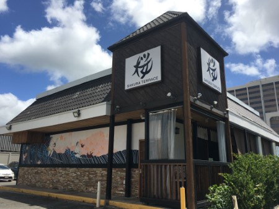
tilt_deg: +14.6
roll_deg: -1.1
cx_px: 140
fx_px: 234
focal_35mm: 29
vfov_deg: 48.3
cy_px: 104
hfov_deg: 61.6
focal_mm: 4.15
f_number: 2.2
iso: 25
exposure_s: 1/2079
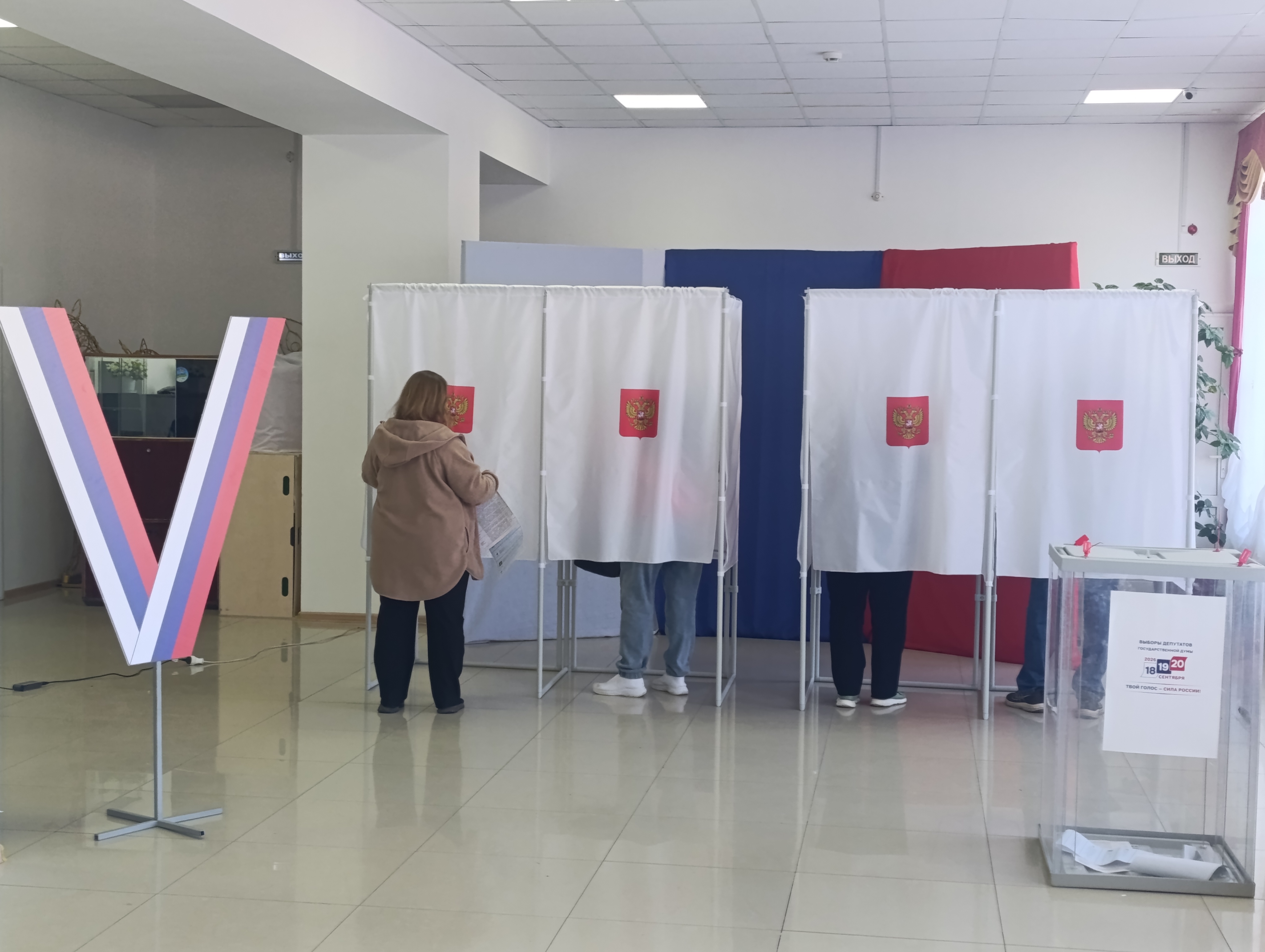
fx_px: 1793
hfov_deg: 38.9
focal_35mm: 49
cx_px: 632
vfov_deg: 29.7
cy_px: 476
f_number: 1.6
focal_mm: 6.14
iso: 500
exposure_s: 1/99.9
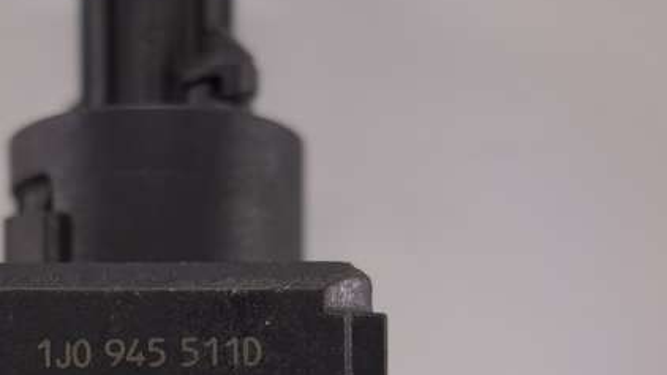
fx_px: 1008
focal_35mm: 57
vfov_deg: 20.1
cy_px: 409
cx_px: 180
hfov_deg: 35.9
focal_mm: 10.4
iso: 125
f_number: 2.8
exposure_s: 1/100
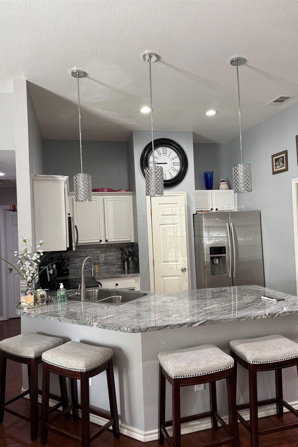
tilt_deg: +1.8
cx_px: 156
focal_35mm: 25
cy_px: 224
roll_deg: +1.5
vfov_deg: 71.5
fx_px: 310
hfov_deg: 51.3
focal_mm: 6.76
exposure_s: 1/60
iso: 125
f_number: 1.78
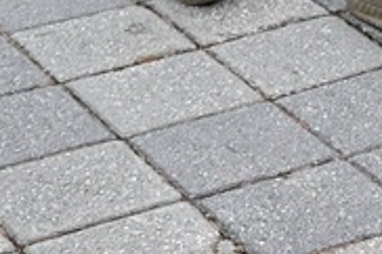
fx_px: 2152
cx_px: 720
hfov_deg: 9.6
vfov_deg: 6.4
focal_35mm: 203
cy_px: -391
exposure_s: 1/125
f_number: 5.6
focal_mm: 24
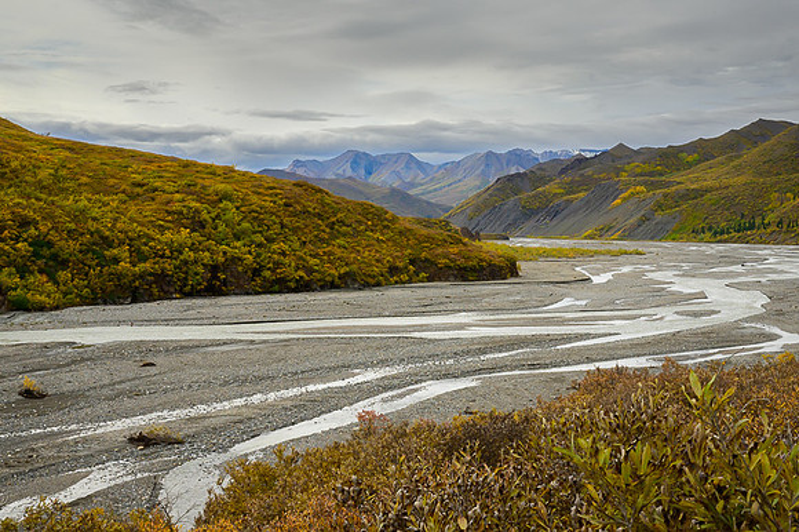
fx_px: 1043
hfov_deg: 41.9
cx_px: 400
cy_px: 266
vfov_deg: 28.6
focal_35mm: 47
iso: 500
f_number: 22
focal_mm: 47
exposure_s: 1/160
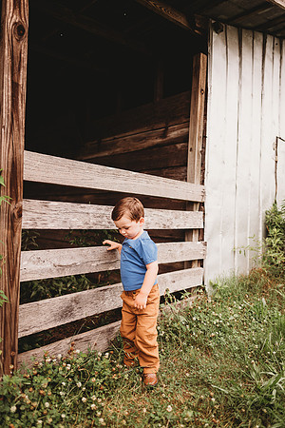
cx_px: 142
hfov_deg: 53.1
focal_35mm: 24
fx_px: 285
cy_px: 214
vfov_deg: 73.7
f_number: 2.2
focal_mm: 24
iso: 100
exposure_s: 1/1000
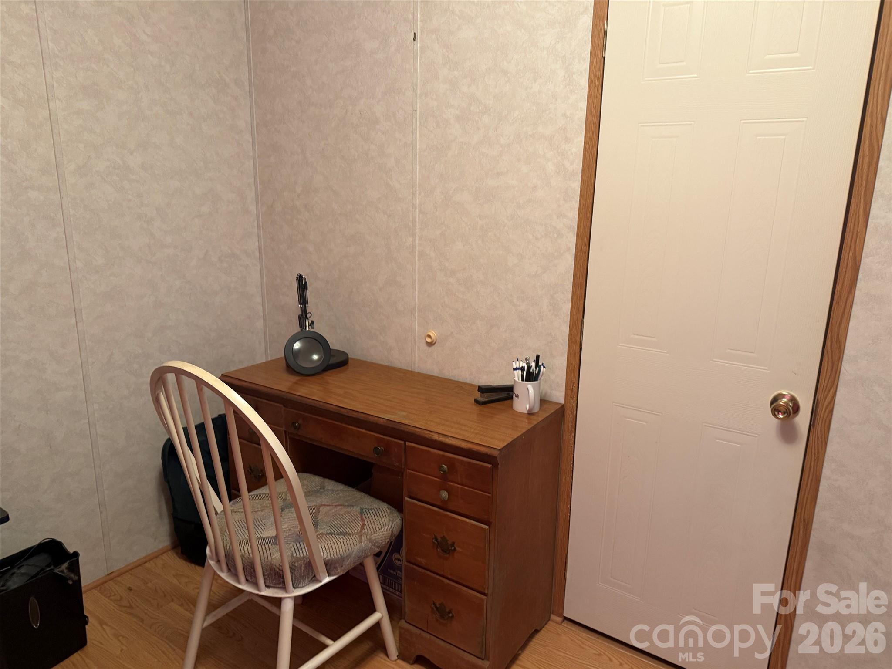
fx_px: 618
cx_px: 446
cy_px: 334
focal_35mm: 24
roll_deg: -1.7
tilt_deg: -13.2
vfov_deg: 56.8
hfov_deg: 71.6
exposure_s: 1/60
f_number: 1.78
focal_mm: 6.76
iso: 320
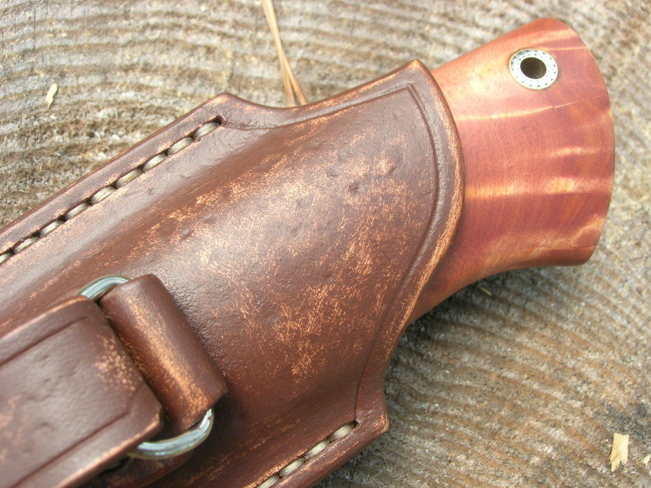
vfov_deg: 37.7
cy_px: 244
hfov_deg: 49.0
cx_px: 326
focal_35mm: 38
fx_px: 715
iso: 64
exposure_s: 1/100
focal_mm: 7.8
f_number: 4.8
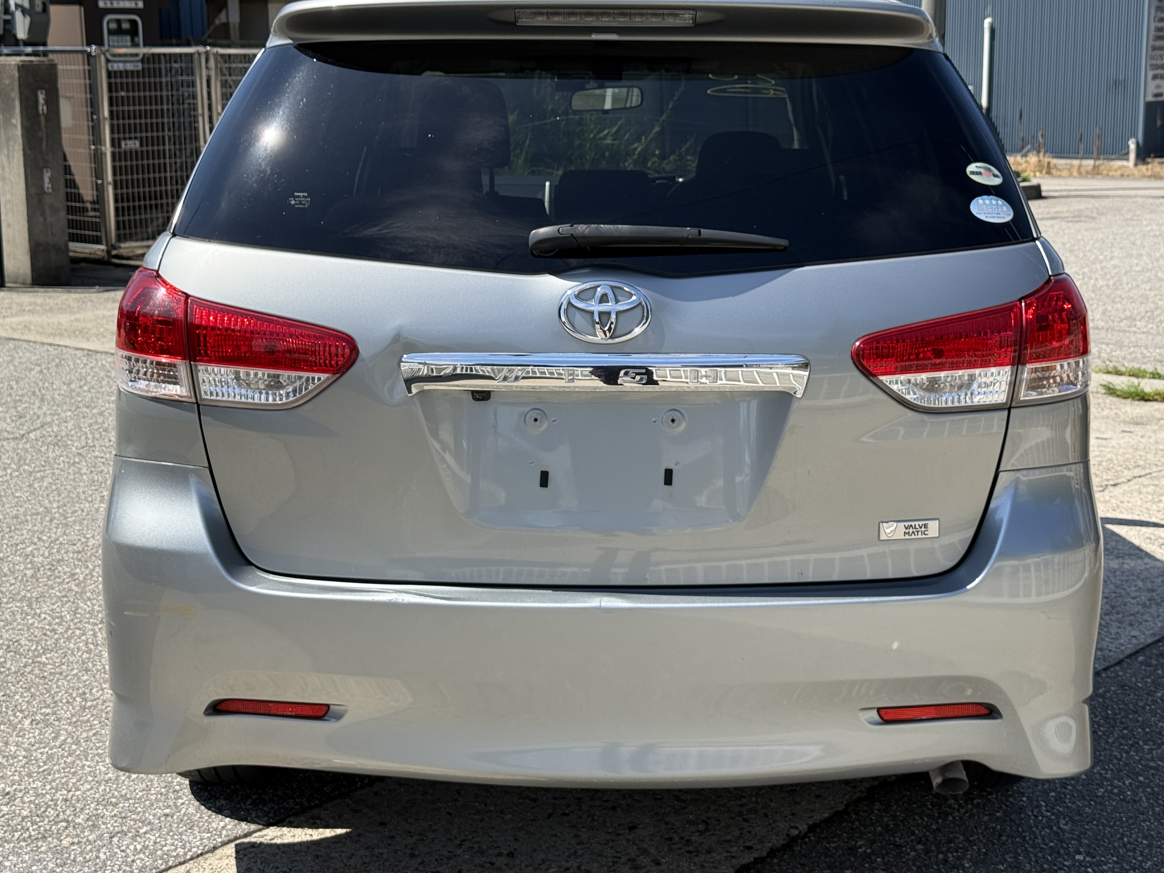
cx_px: 603
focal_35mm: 55
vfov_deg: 26.5
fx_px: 1849
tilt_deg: -9.8
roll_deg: +0.4
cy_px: 384
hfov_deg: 34.9
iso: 64
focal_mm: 6.76
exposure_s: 1/2667
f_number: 1.78
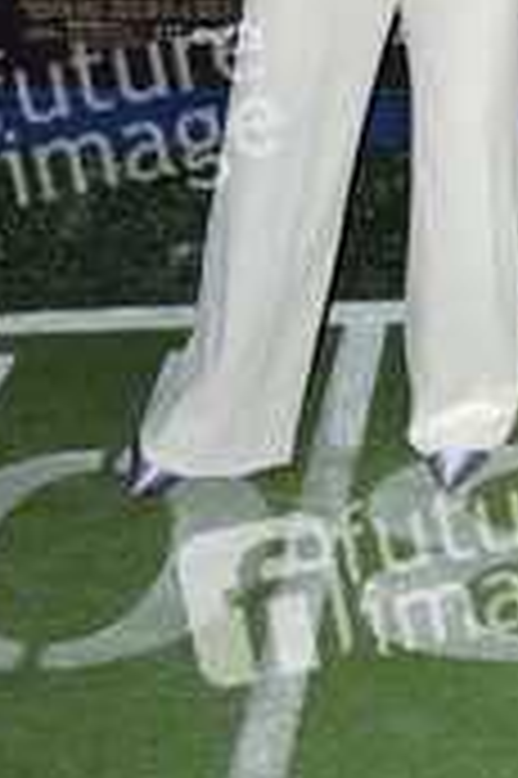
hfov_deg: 15.2
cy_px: -94
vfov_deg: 21.8
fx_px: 1903
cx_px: 543
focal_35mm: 88
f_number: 6.3
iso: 500
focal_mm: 38
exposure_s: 1/250
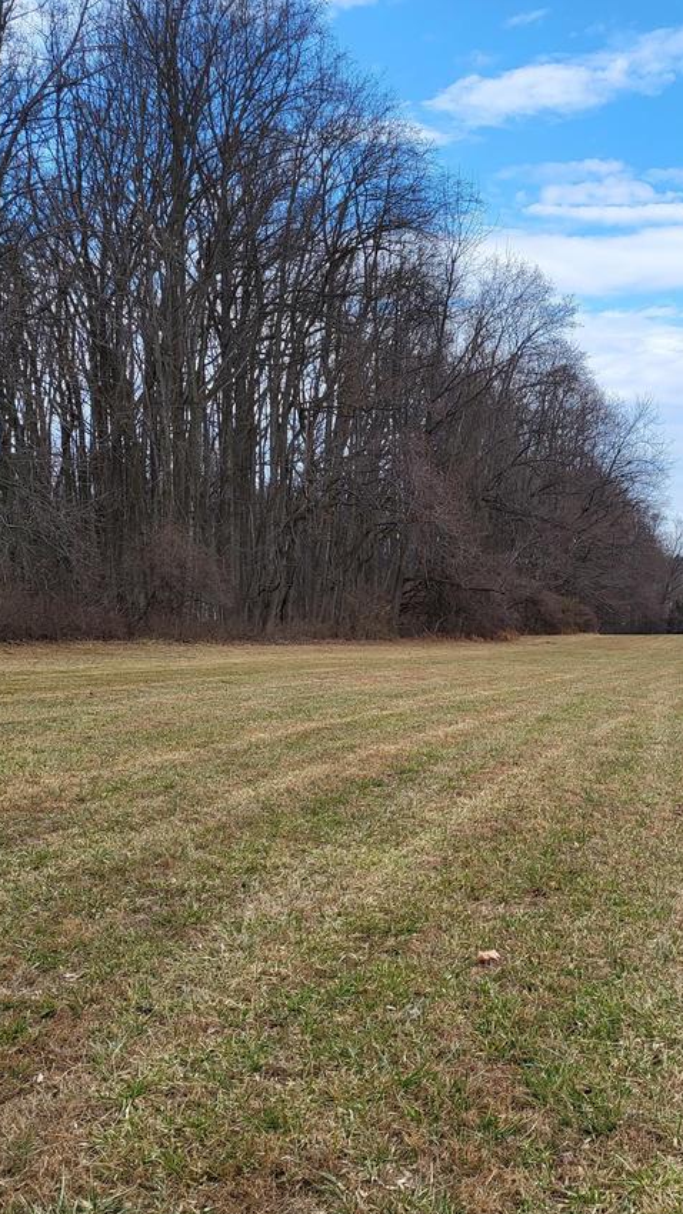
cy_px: 723
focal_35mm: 36
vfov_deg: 54.9
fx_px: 1159
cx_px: 546
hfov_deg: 32.0
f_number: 1.8
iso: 50
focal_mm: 4.25
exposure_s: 1/1258
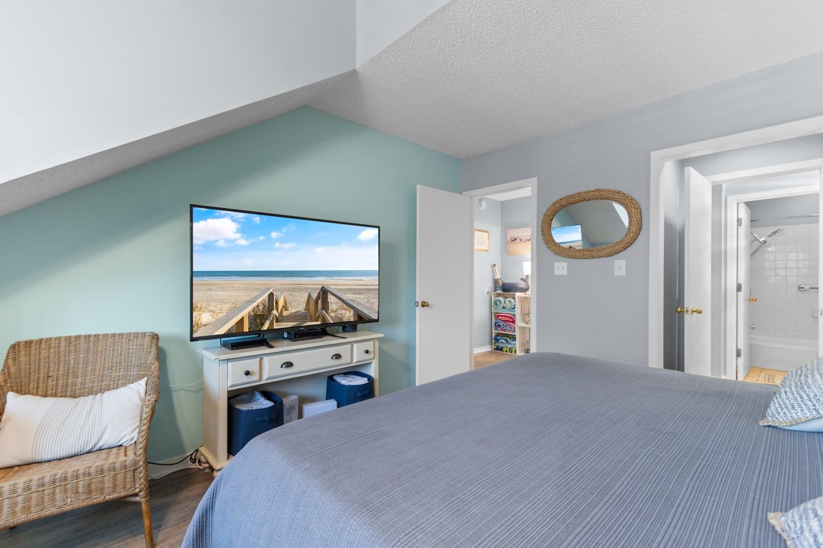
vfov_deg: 77.3
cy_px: 274
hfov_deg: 100.4
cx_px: 412
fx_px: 343
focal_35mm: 15
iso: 100
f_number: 4.5
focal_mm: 10
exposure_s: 3
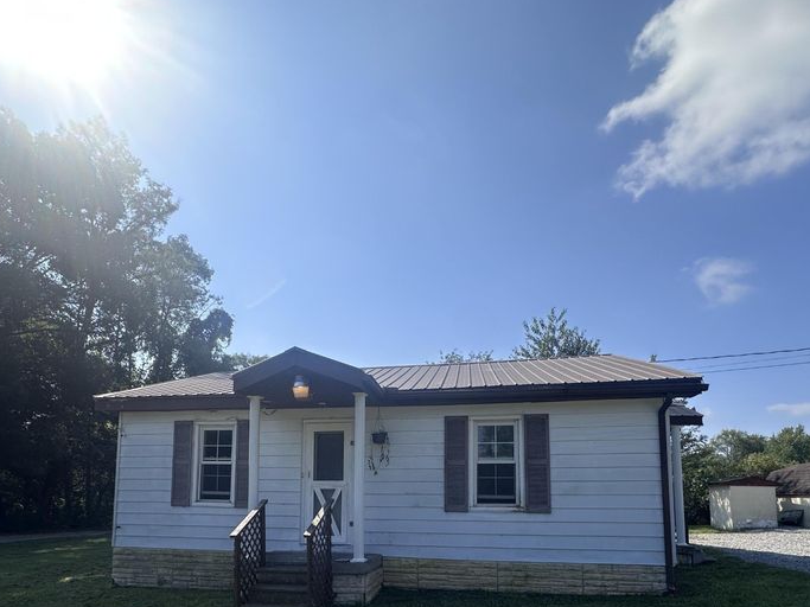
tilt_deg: +7.0
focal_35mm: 21
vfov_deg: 60.3
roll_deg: -0.1
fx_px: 491
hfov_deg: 78.9
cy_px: 449
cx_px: 380
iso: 50
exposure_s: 1/2053
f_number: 2.2
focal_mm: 2.22
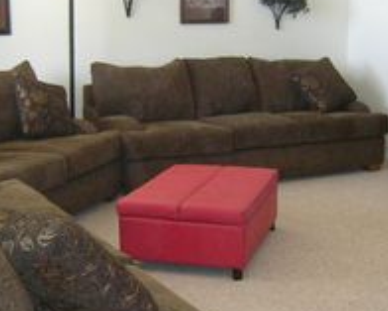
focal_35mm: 66
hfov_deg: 28.7
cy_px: 105
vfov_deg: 23.1
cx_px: 222
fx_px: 758
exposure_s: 1/50.2
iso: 100
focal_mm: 5.6
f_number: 2.8
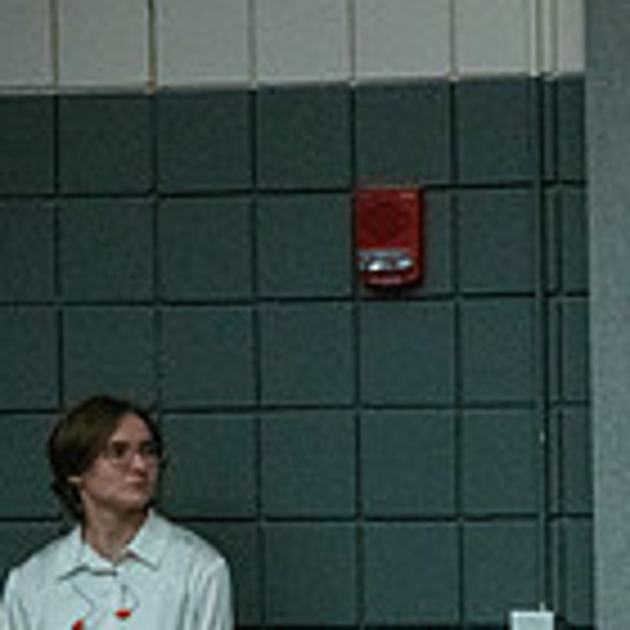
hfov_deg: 6.9
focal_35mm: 246
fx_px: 5065
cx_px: 1264
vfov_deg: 7.1
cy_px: 574
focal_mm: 70
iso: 10000
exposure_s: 1/500
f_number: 4
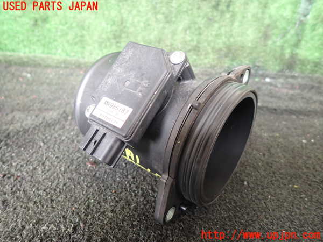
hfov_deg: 69.4
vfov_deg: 54.9
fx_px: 233
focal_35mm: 25
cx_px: 162
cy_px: 121
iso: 400
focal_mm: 4.5
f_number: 2
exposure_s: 1/30
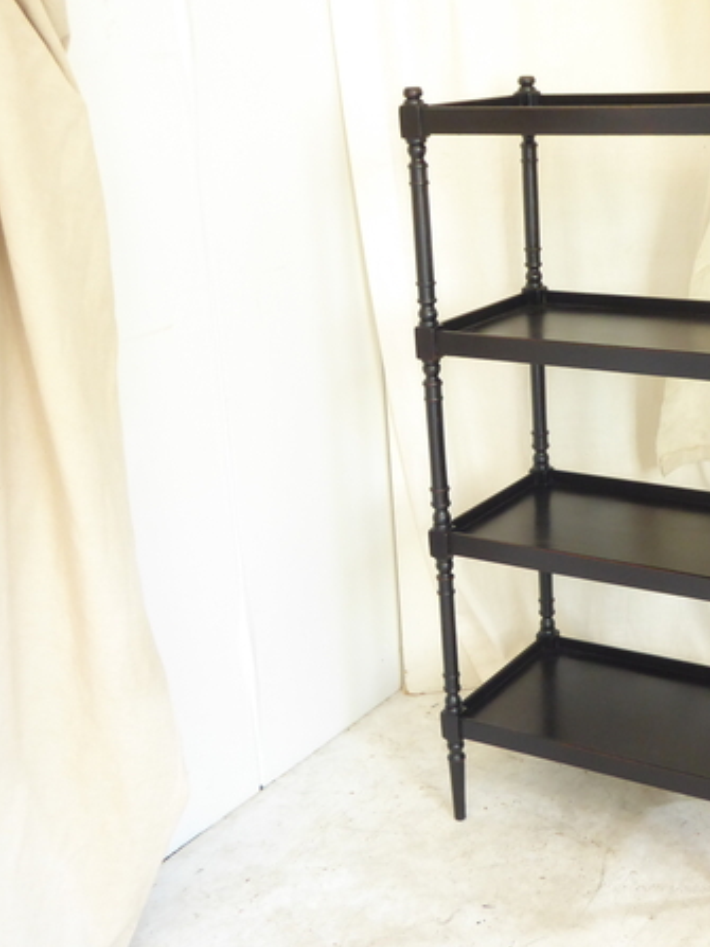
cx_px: 509
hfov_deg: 30.5
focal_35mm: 47
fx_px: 1286
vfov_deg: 40.4
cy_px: 472
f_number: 3.7
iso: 400
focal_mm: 6.3
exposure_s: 1/13
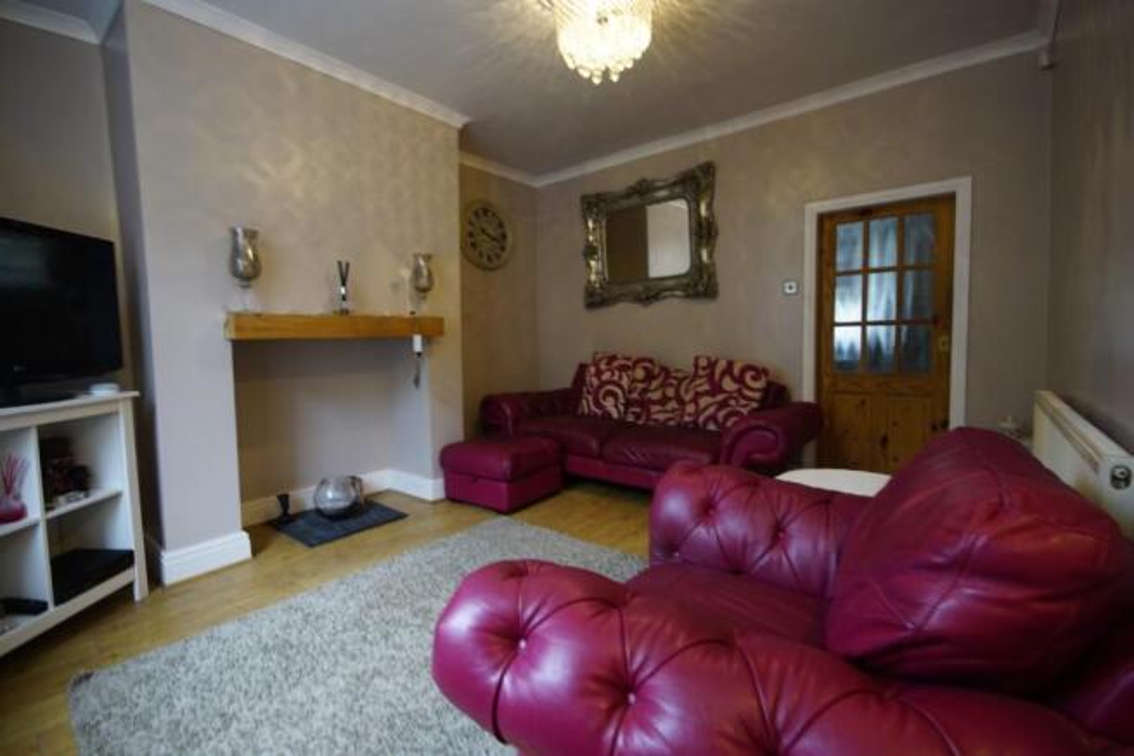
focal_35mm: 15
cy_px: 378
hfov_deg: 100.4
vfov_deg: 77.4
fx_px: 473
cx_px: 567
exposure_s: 1/5
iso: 250
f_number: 5.6
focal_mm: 10
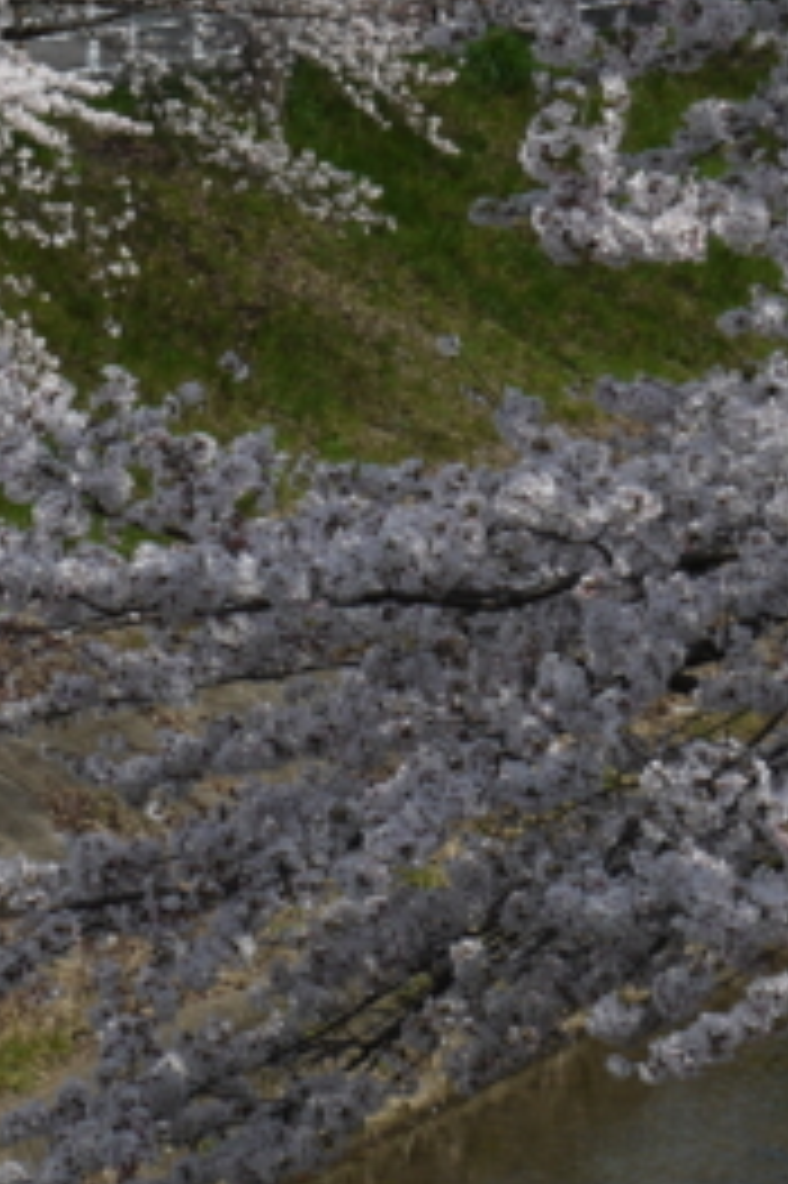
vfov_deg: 7.7
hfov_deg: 5.1
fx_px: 8745
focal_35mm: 266
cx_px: -531
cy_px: -144
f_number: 10
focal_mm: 42
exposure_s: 1/400
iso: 100
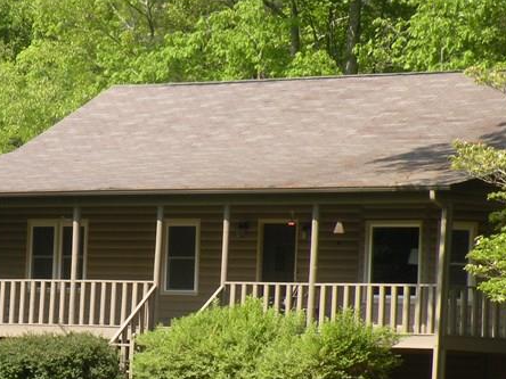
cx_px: 155
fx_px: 3406
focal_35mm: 233
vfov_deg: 6.4
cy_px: 281
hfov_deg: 8.5
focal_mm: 17.9
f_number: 5.6
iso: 64
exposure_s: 1/150
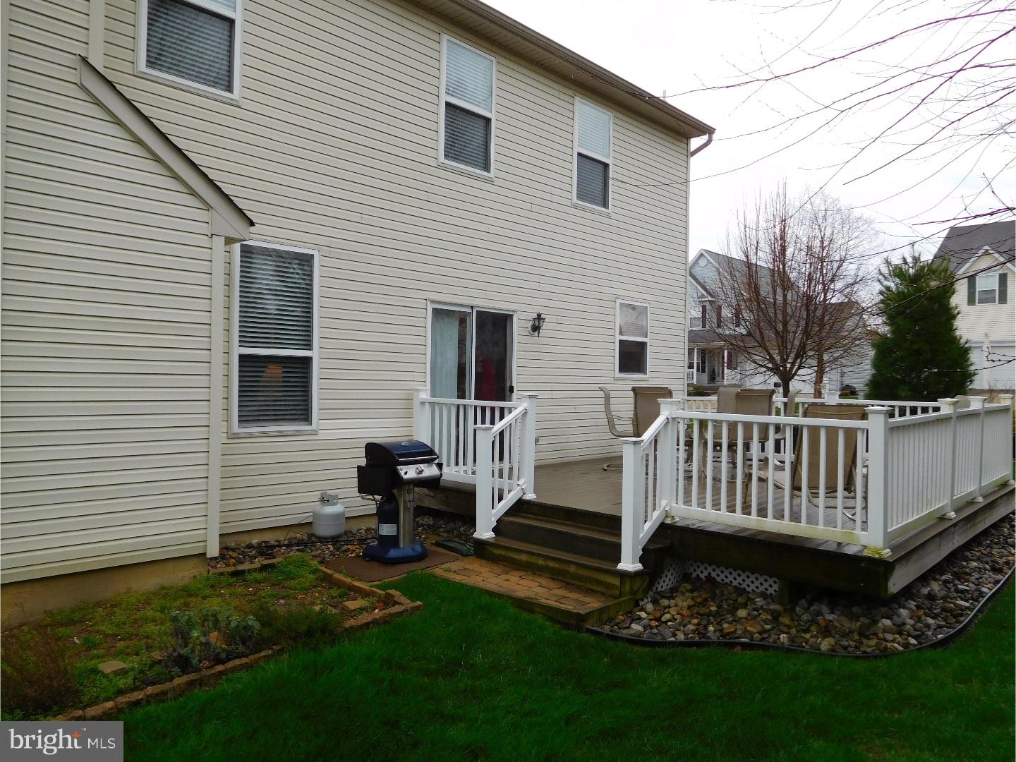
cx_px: 508
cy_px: 381
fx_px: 734
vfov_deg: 54.9
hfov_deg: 69.4
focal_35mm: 25
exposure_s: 1/400
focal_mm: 4.5
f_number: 3.4
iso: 125
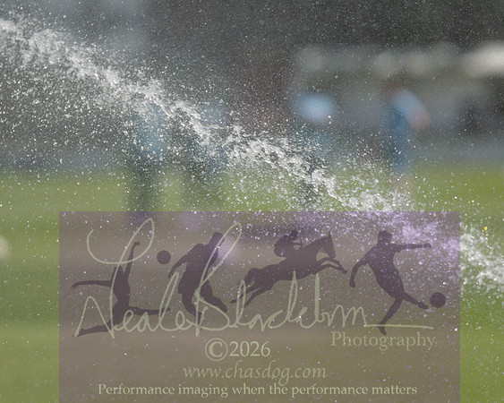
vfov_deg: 10.8
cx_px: 258
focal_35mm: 143
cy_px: 202
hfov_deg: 13.5
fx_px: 2134
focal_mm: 85
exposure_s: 1/6400
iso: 64
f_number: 1.6
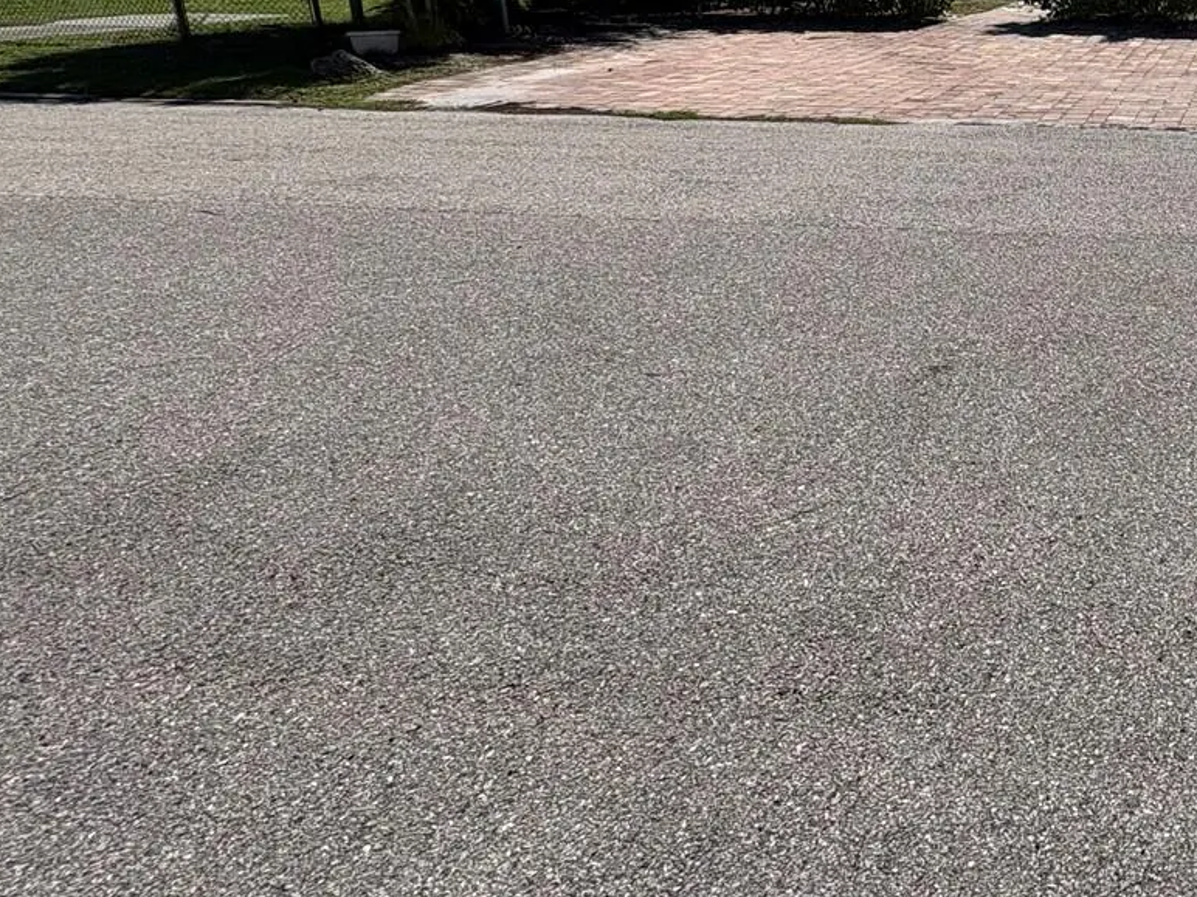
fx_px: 1003
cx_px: 1206
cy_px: 149
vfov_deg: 45.2
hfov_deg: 49.7
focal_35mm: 29
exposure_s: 1/3546
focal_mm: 2.22
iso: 50
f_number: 2.2
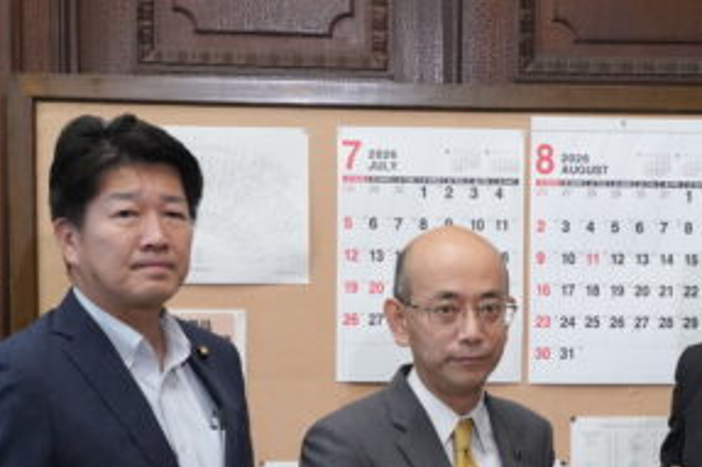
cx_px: 472
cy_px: 469
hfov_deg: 19.0
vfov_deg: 12.6
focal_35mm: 107
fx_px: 2085
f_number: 5.6
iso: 4000
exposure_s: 1/125
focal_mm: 40
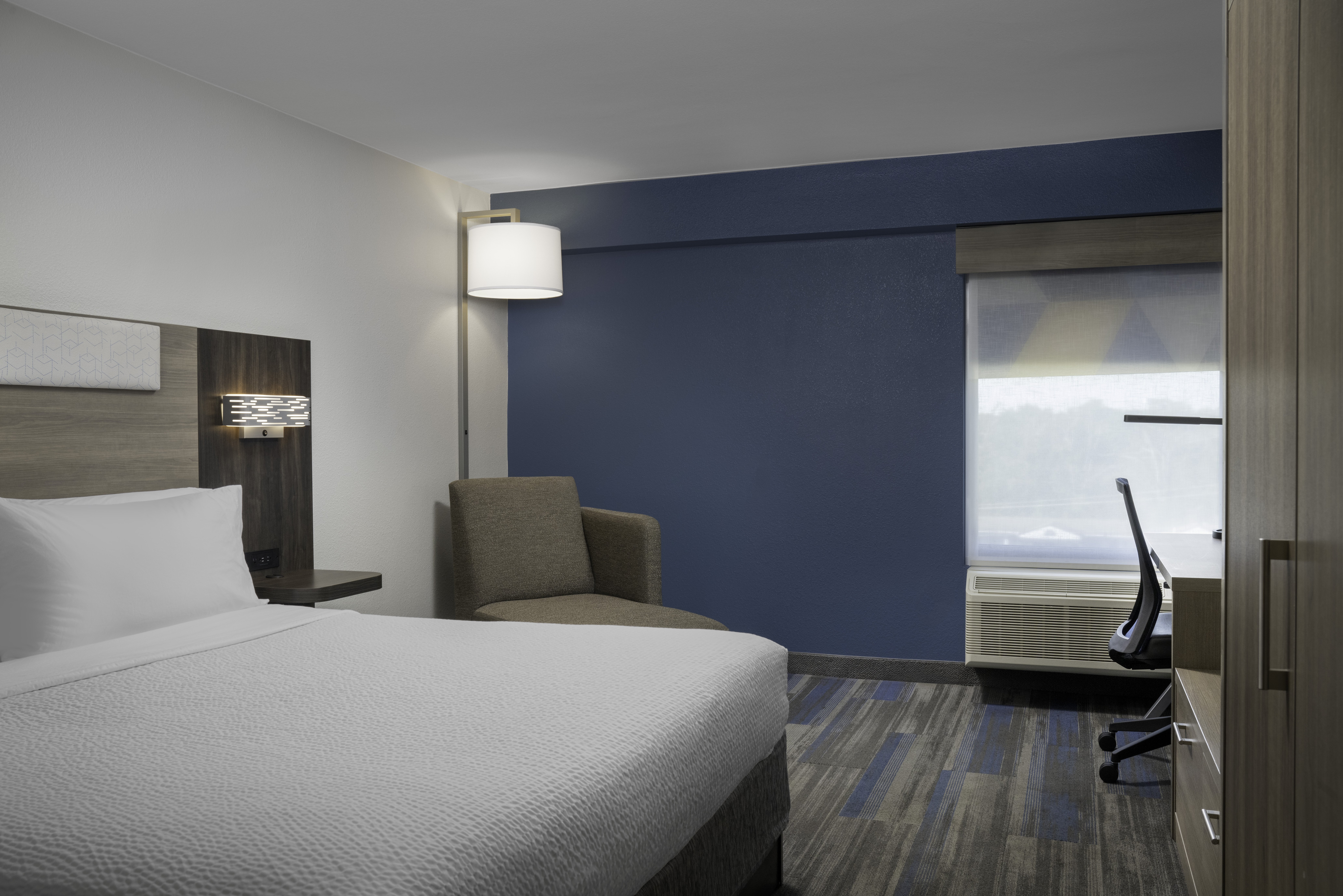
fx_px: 1100
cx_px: 672
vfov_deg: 44.3
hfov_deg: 62.8
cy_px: 448
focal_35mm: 30
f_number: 11
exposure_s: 1/30
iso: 400
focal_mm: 29.5
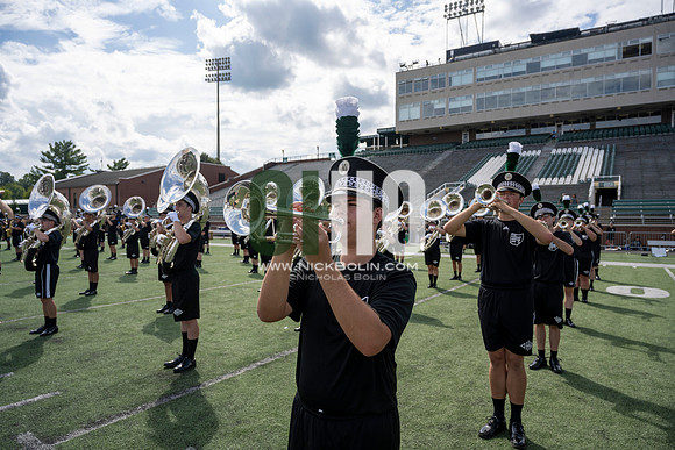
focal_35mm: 24
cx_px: 338
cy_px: 225
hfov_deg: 73.7
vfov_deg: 53.2
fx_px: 450
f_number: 5
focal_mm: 24
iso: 200
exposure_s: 1/1600
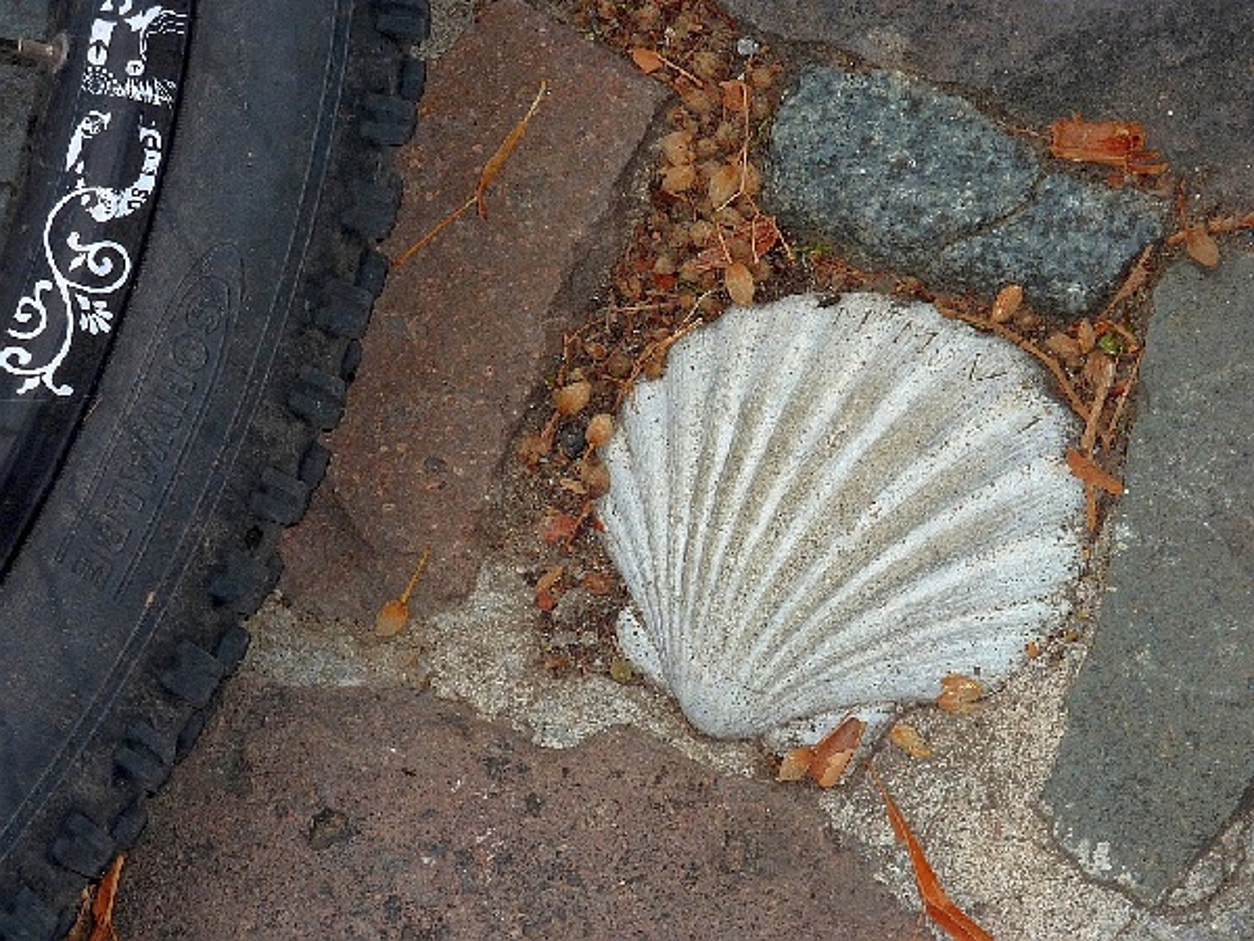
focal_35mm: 147
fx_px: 5325
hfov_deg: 13.4
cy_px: 470
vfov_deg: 10.1
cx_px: 627
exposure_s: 1/40
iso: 100
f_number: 4.5
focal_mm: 24.1
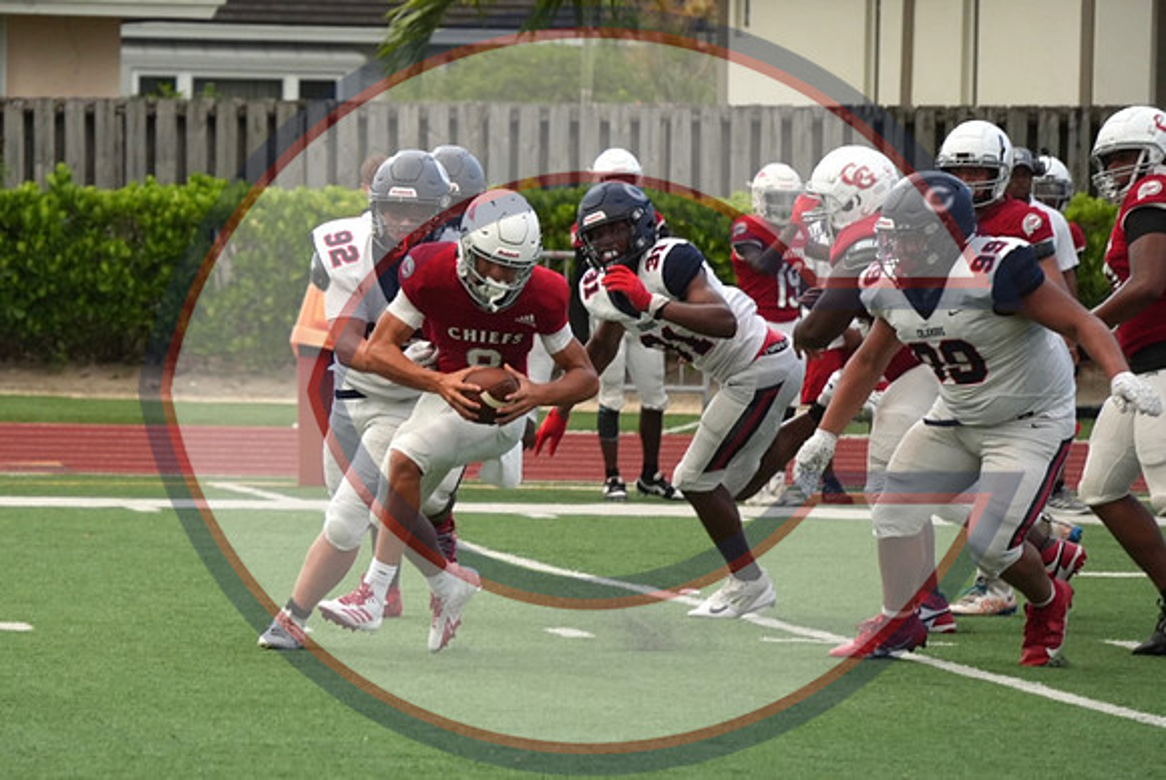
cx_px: 583
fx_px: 8121
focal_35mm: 250
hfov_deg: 8.2
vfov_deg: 5.5
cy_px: 390
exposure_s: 1/1000
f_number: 6.3
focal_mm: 167
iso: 1250
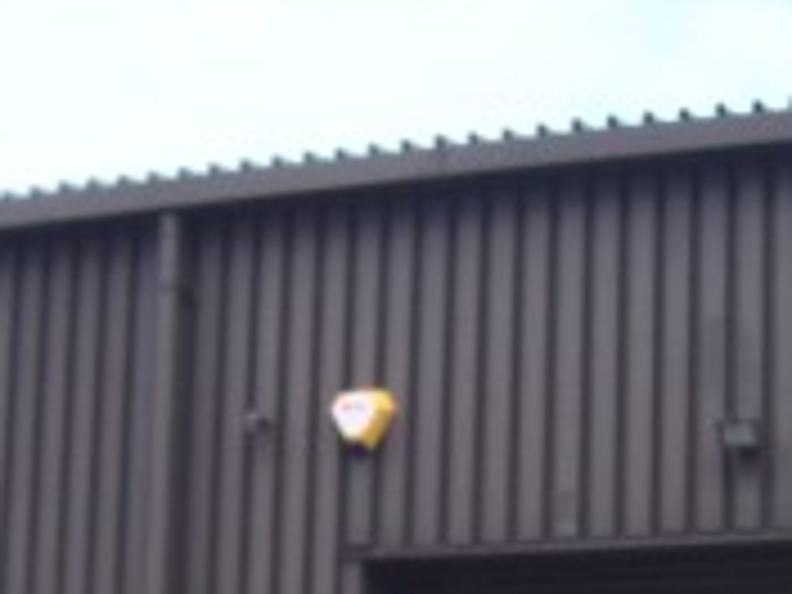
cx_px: 554
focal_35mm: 99
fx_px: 2265
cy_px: 742
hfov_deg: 19.7
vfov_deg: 14.4
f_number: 2.7
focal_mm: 5.6
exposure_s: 1/350
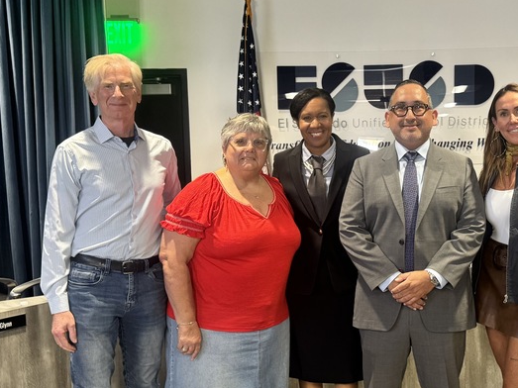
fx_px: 703
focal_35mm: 47
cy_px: 219
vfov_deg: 30.8
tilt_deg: -5.6
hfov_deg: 39.8
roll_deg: +0.7
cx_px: 358
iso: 400
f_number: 1.78
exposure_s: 1/60
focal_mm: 6.76
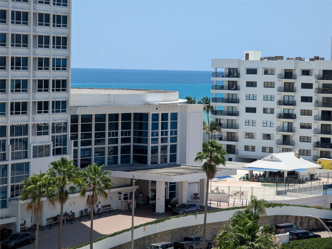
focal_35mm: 117
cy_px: 124
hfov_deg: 16.8
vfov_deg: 12.7
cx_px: 166
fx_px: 1122
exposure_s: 1/303
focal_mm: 19
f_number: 3.5
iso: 16
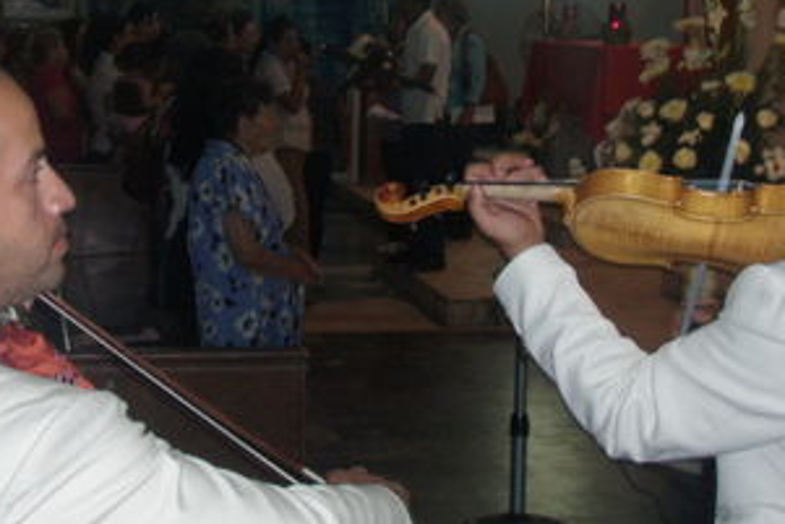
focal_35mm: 84
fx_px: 1832
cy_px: 34
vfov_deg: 16.0
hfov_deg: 24.2
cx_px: 347
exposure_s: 1/30
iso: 160
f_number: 3.5
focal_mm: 6.7
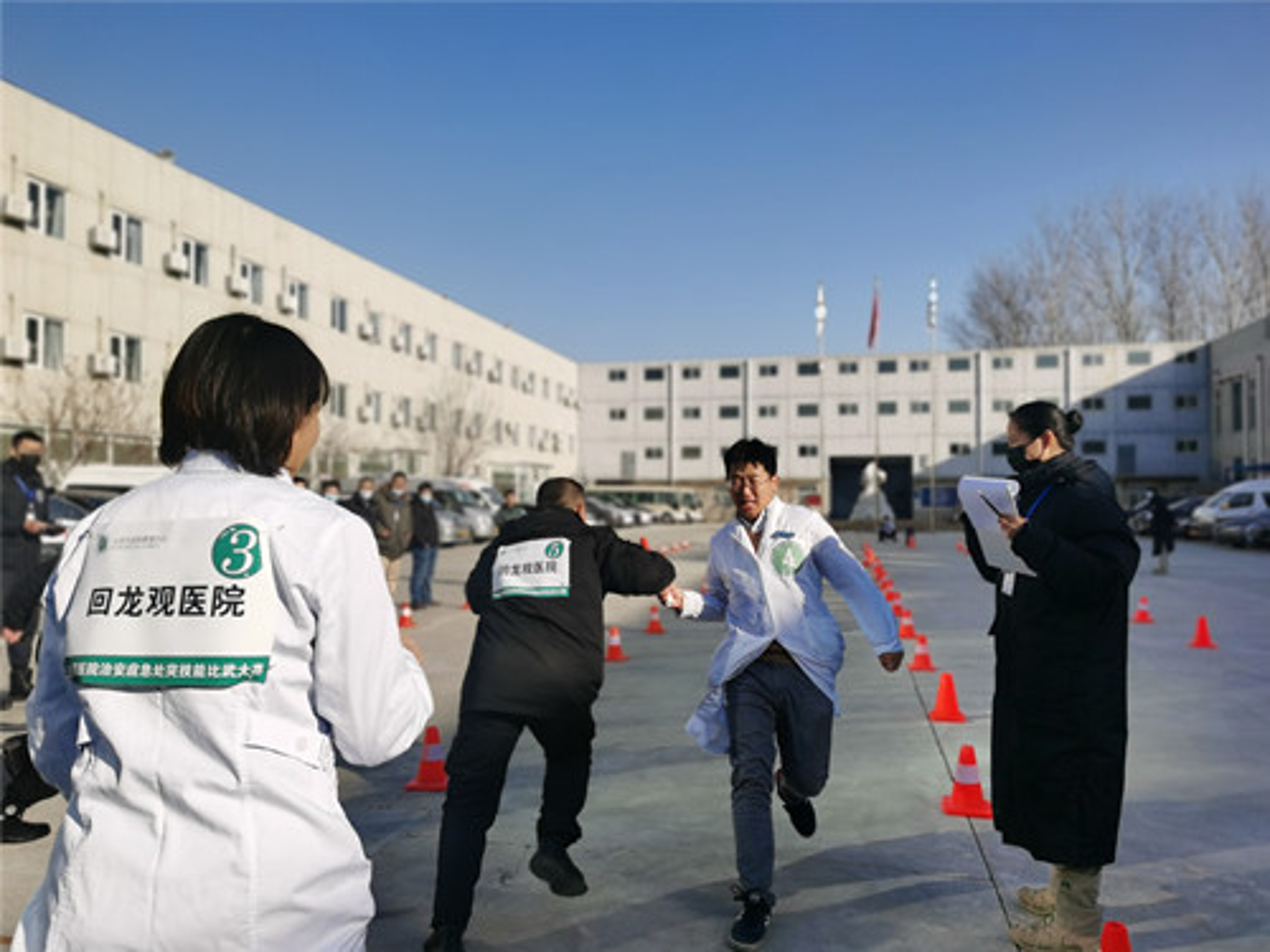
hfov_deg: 65.3
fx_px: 991
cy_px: 476
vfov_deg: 51.4
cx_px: 635
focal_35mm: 27
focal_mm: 5.56
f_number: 1.6
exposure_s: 1/4878
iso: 50
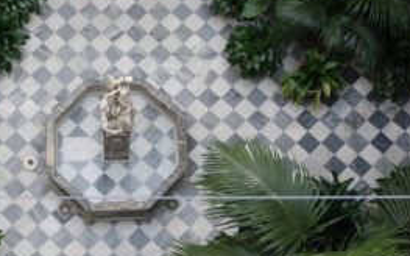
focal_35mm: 64
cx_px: 98
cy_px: 151
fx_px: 715
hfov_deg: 31.4
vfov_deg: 20.3
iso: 125
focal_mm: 22
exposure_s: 1/125
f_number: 5.6
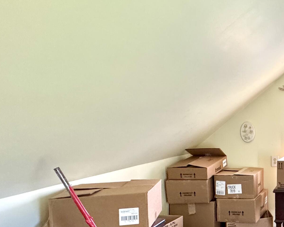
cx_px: 320
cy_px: 133
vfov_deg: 43.2
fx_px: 286
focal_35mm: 34
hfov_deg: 41.0
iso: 320
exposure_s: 1/84
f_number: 2.2
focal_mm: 2.22
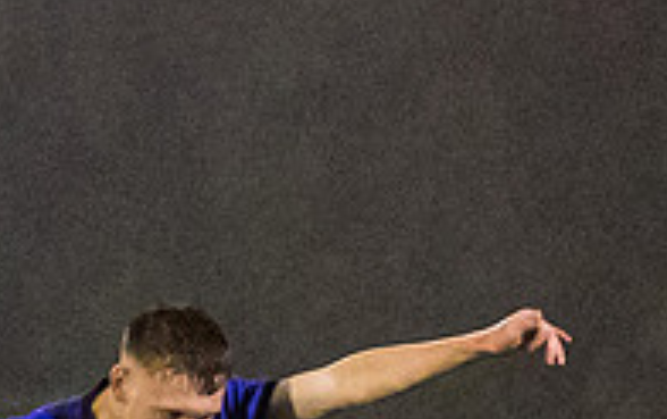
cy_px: 902
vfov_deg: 1.6
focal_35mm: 797
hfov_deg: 2.6
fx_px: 14504
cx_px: 792
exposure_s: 1/1000
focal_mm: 99
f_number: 2.8
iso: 6400
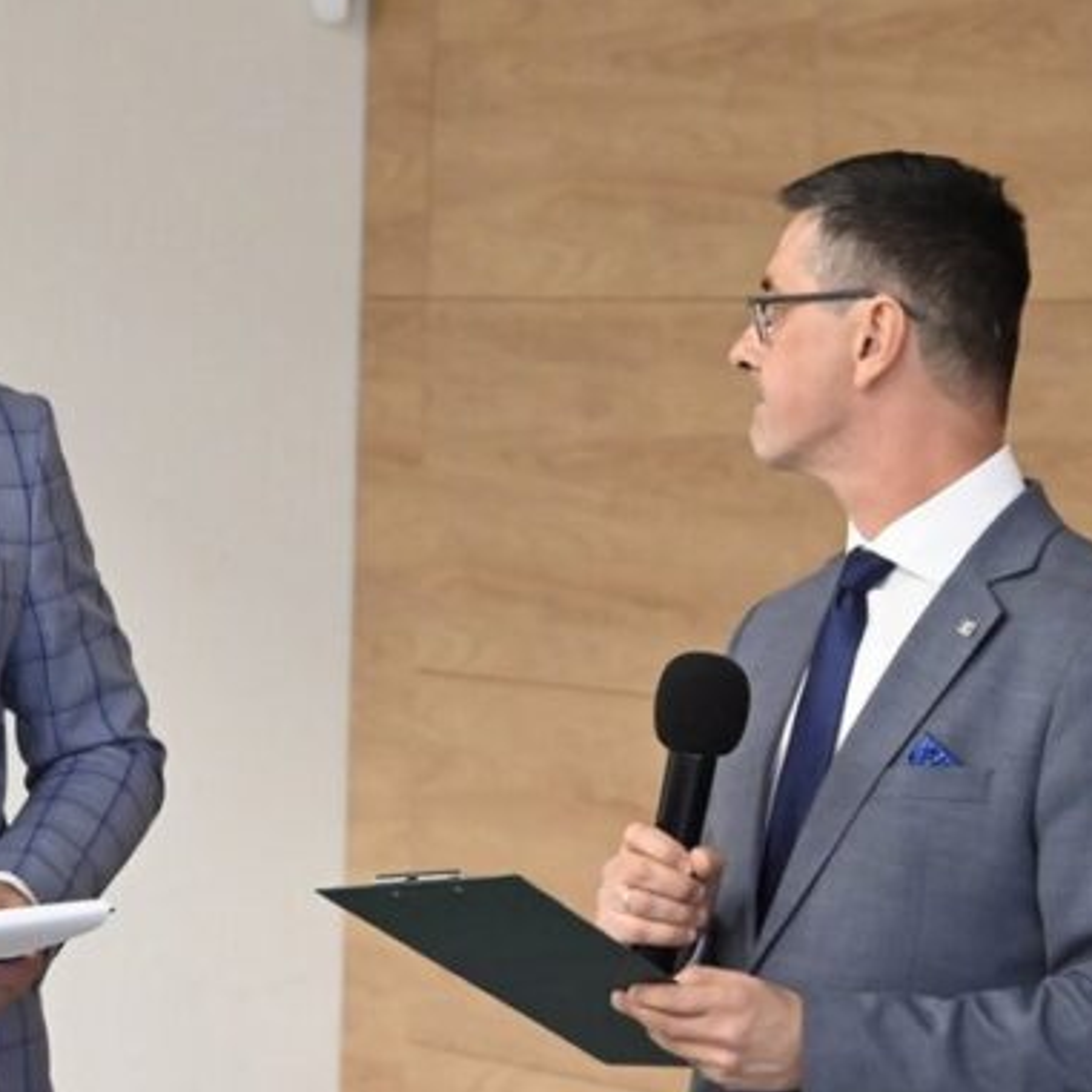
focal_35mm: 185
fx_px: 6603
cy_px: 699
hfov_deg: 9.4
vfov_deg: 9.4
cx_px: -37
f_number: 6.3
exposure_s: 1/60
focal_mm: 81
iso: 5600
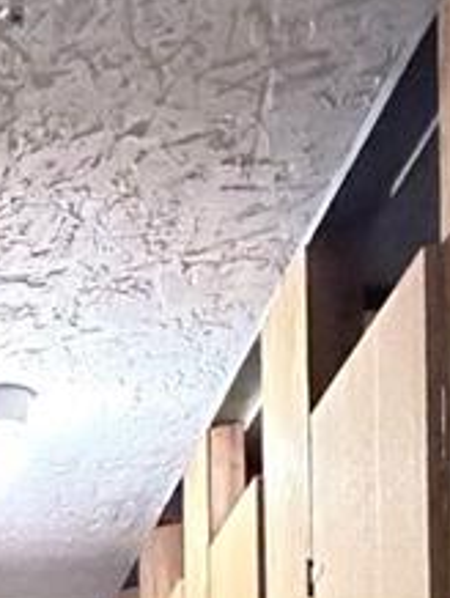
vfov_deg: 21.5
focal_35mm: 77
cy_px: 878
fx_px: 1332
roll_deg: +1.0
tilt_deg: -0.7
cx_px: -77
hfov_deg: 18.3
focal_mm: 2.22
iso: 3200
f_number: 2.2
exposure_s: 1/24
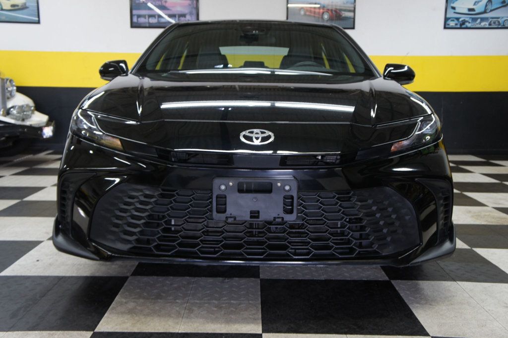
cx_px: 254
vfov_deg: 34.2
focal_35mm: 39
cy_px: 169
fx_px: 550
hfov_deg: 49.6
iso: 320
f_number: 4
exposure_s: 1/40
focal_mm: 26
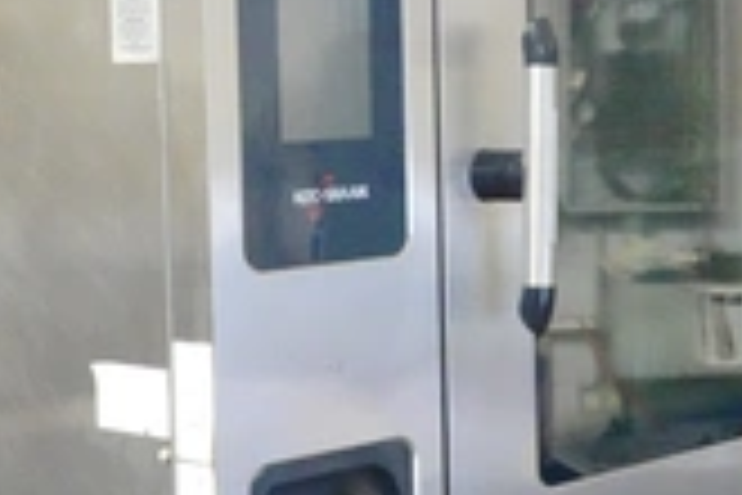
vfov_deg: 14.1
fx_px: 1999
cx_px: 342
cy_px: 169
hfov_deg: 21.0
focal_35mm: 97
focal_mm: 14.99
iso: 6400
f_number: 4
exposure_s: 1/25
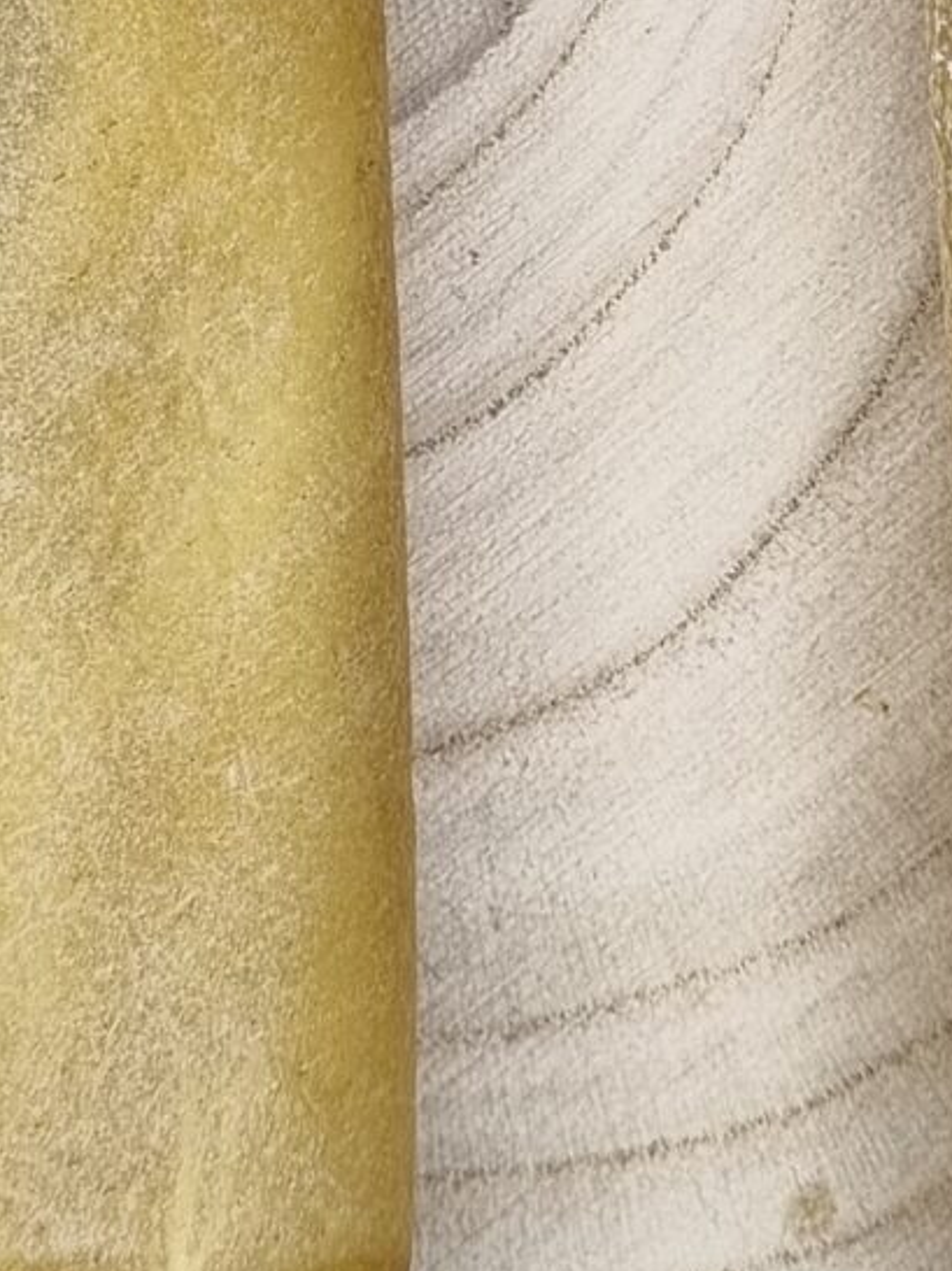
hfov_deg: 12.1
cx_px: 519
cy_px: 165
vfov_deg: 16.0
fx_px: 4477
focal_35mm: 122
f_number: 1.8
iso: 50
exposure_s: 1/133
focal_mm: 5.4
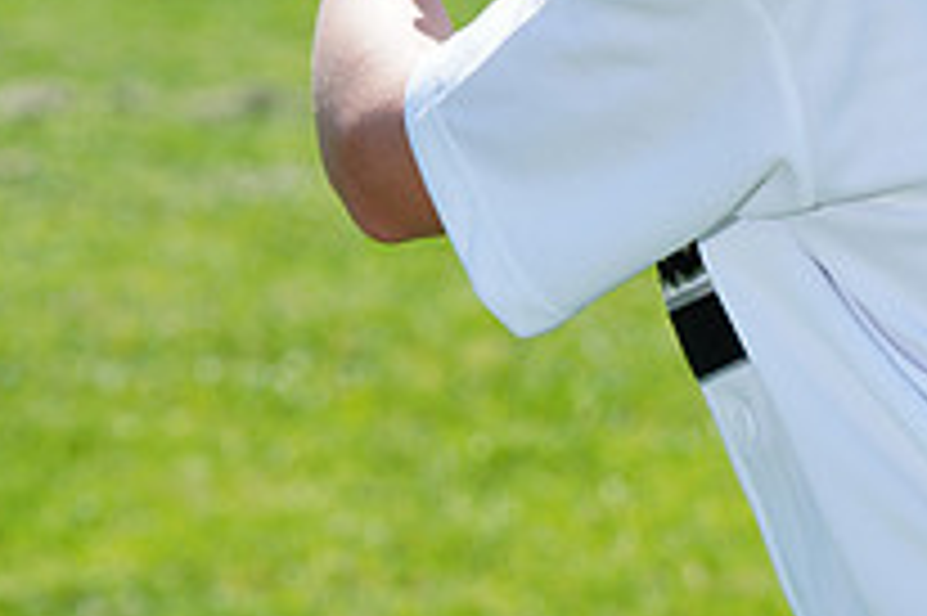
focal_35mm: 482
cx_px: 803
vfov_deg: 2.8
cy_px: -418
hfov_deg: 4.3
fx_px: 12401
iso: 200
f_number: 9
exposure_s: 1/250
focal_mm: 171
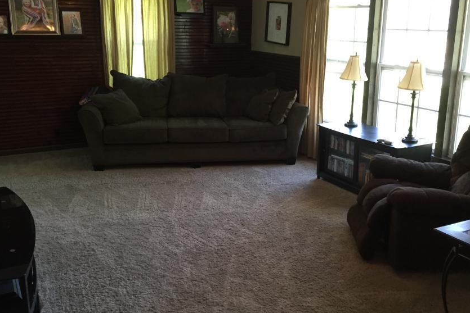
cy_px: 137
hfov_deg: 51.9
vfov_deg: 35.9
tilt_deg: -14.4
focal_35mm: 37
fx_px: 483
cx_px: 241
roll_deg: -1.7
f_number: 2.2
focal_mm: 4.15
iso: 125
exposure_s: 1/30
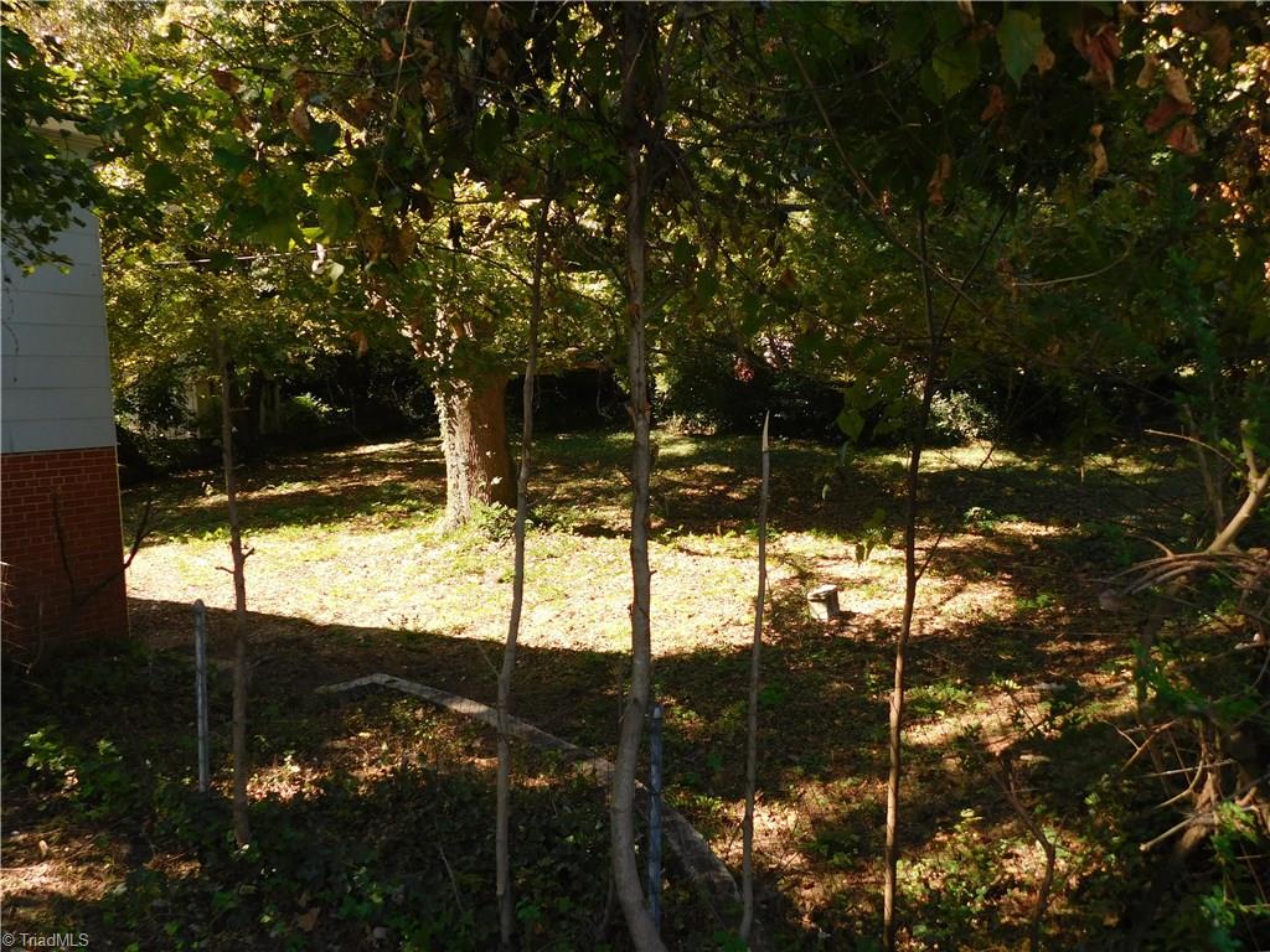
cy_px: 476
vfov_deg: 49.7
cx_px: 635
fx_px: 1027
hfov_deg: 63.4
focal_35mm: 28
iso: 125
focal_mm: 4.9
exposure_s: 1/250
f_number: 3.2
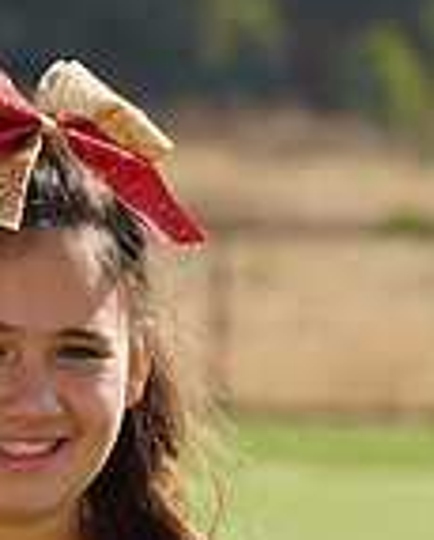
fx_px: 12164
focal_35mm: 760
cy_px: 782
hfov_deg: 2.0
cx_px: -60
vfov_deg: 2.5
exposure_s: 1/160
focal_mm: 200
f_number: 10
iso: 100
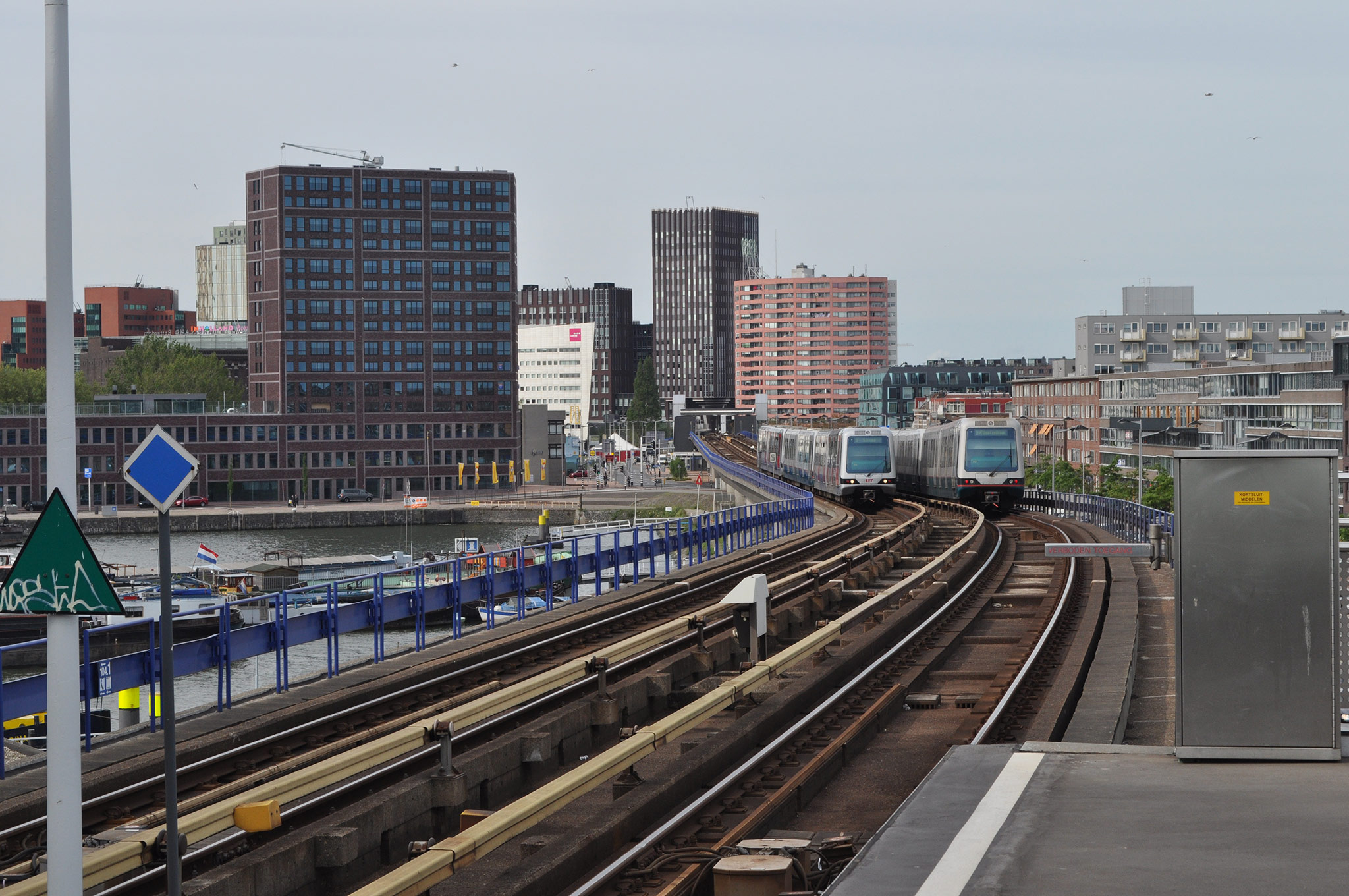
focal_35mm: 82
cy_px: 448
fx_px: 3088
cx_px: 674
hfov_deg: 24.6
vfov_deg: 16.5
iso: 400
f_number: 10
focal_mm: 55
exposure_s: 1/400
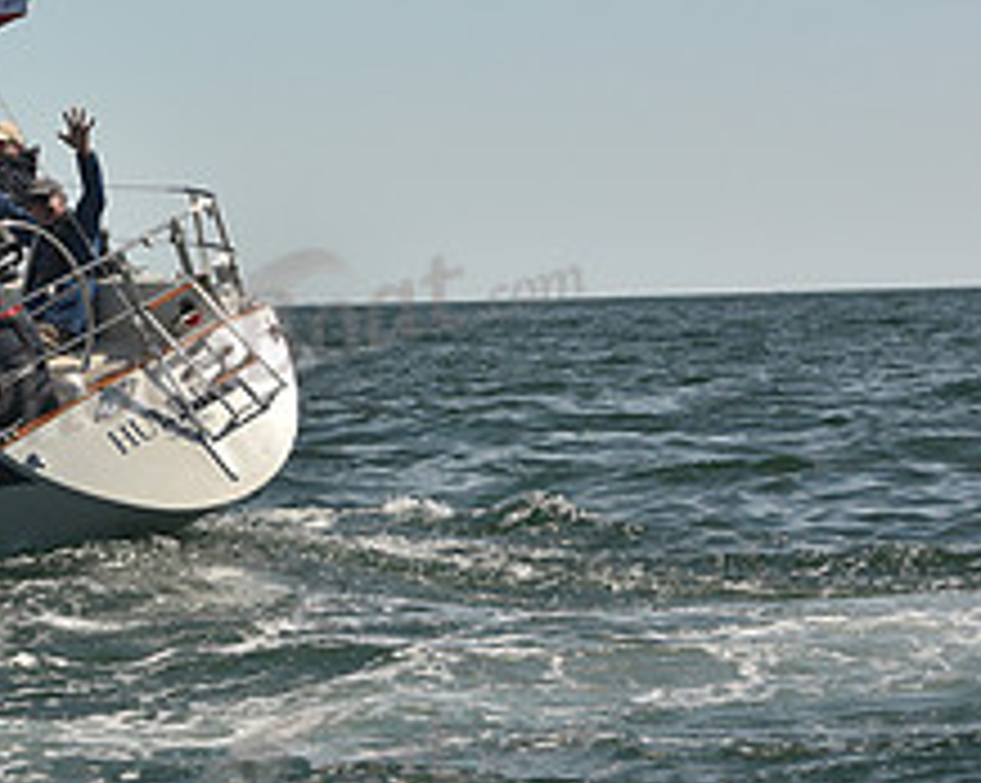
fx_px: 5076
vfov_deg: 8.8
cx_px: -279
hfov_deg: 10.8
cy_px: 173
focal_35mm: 175
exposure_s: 1/640
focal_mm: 70
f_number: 8
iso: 250
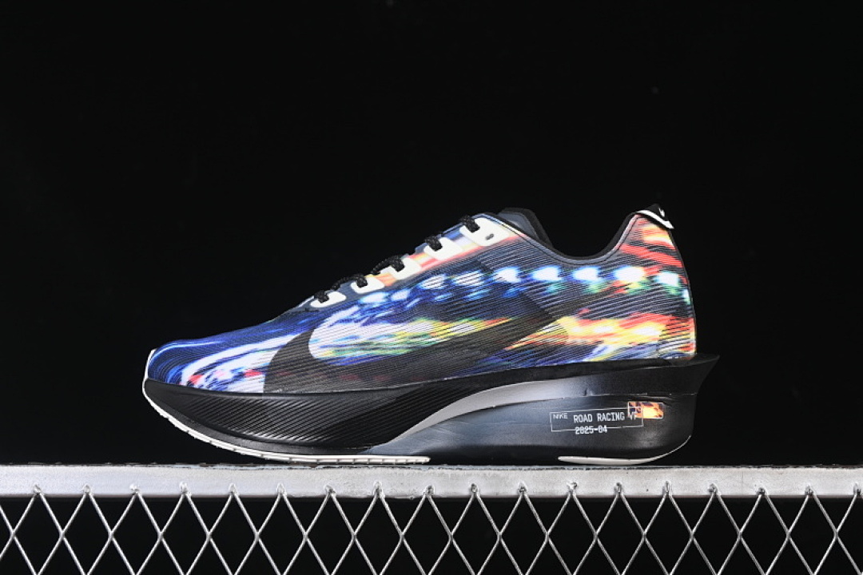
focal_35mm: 75
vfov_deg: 18.2
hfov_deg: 27.0
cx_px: 432
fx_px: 1798
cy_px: 288
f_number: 6.3
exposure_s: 1/60
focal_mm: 50
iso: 160
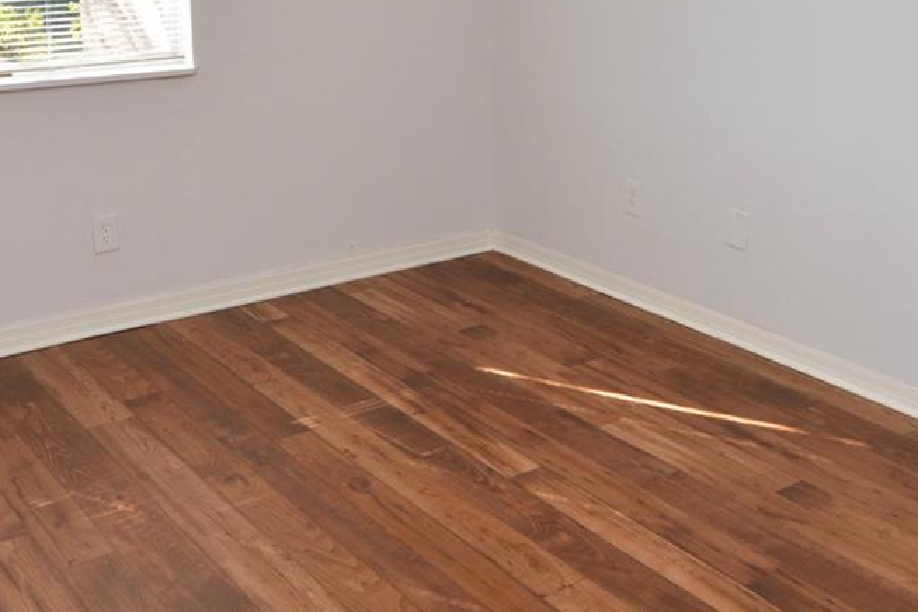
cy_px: 166
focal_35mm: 44
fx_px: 1122
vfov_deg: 30.1
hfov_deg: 44.5
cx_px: 474
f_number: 5.6
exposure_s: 1/125
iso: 320
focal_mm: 12
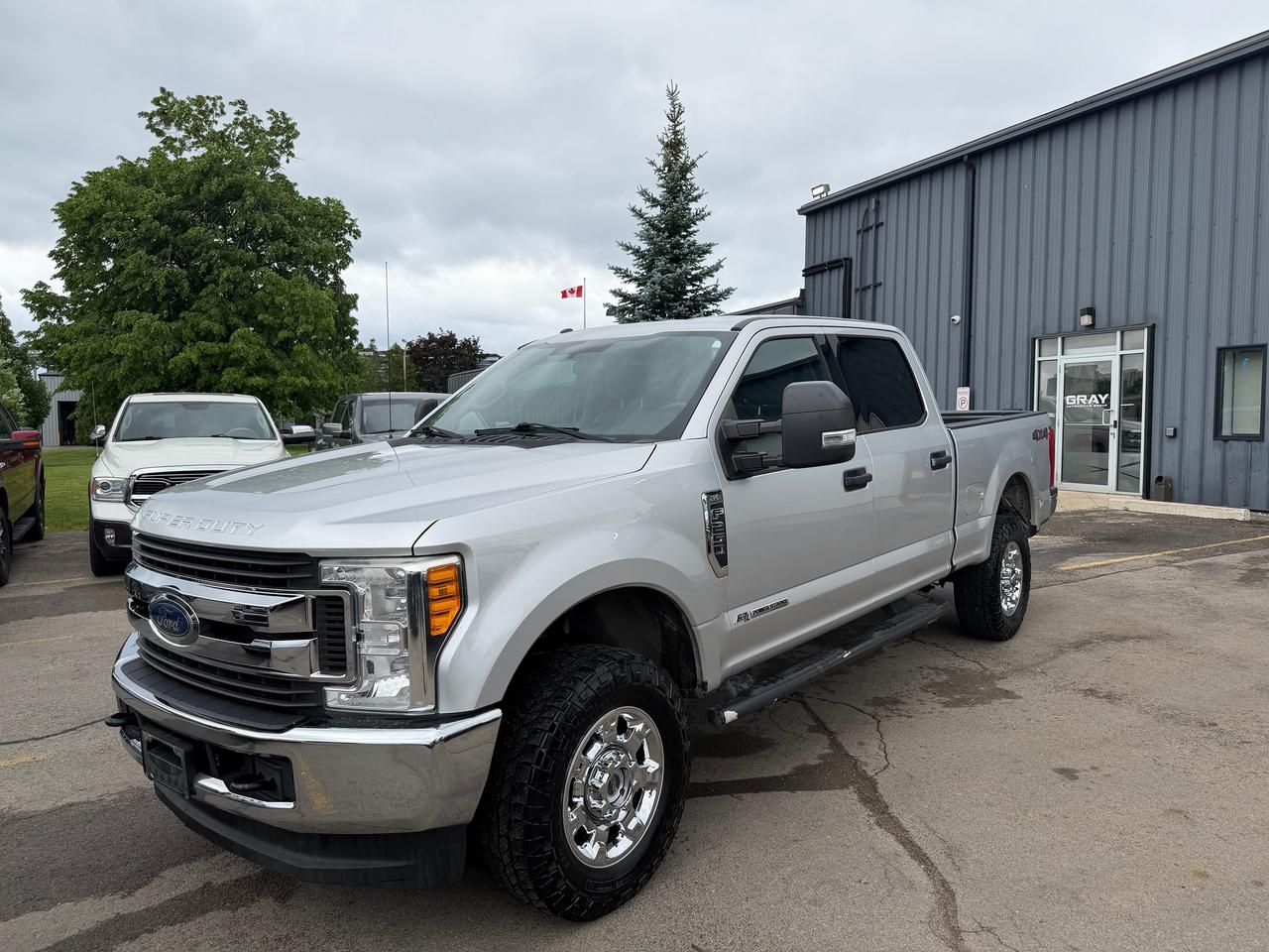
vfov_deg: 56.8
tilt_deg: -3.6
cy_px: 476
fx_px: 880
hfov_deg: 71.6
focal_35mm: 24
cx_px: 634
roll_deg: +0.3
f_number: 1.78
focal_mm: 6.76
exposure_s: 1/2053
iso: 80
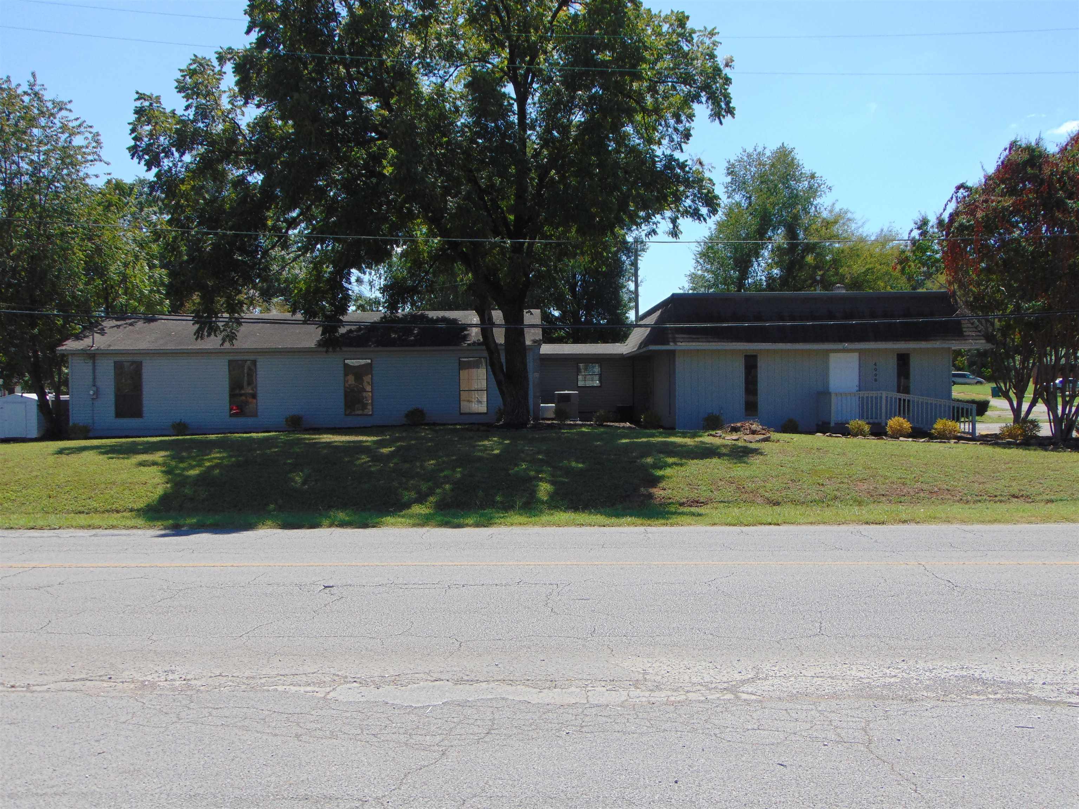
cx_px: 540
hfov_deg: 55.4
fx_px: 1029
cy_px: 404
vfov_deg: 42.9
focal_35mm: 33
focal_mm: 5.8
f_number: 3.2
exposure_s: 1/1000
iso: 80
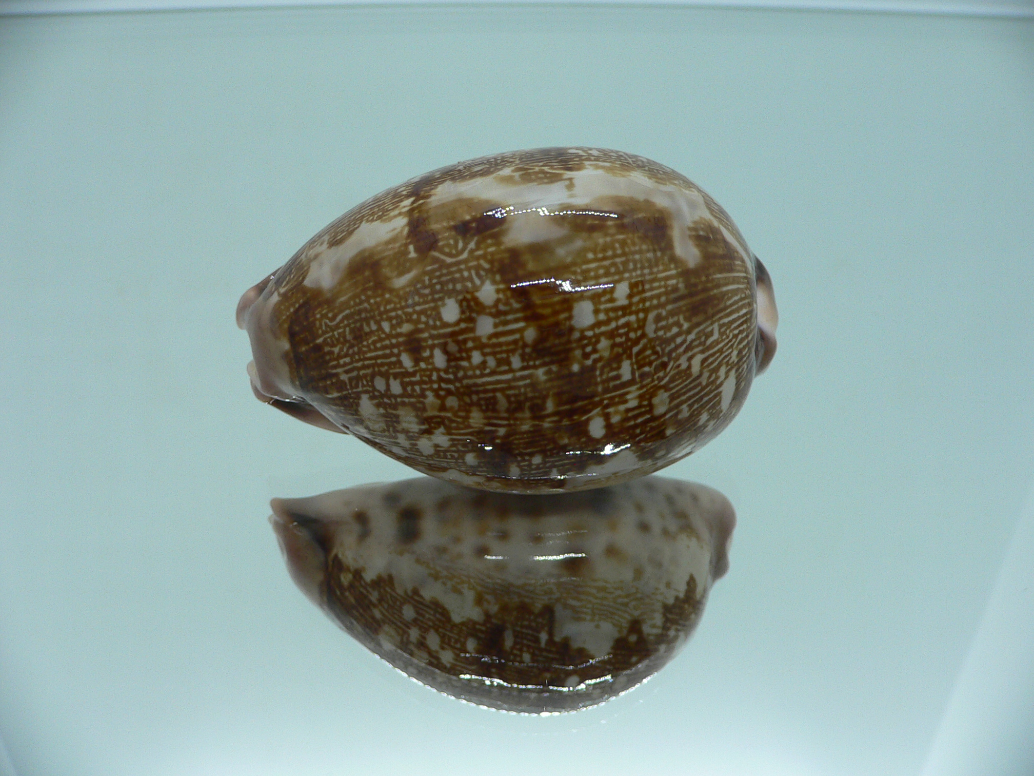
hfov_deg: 52.6
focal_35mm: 35
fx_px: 1045
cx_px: 517
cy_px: 388
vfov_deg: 40.7
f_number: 2.8
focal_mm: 4.6
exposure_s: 1/60
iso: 100
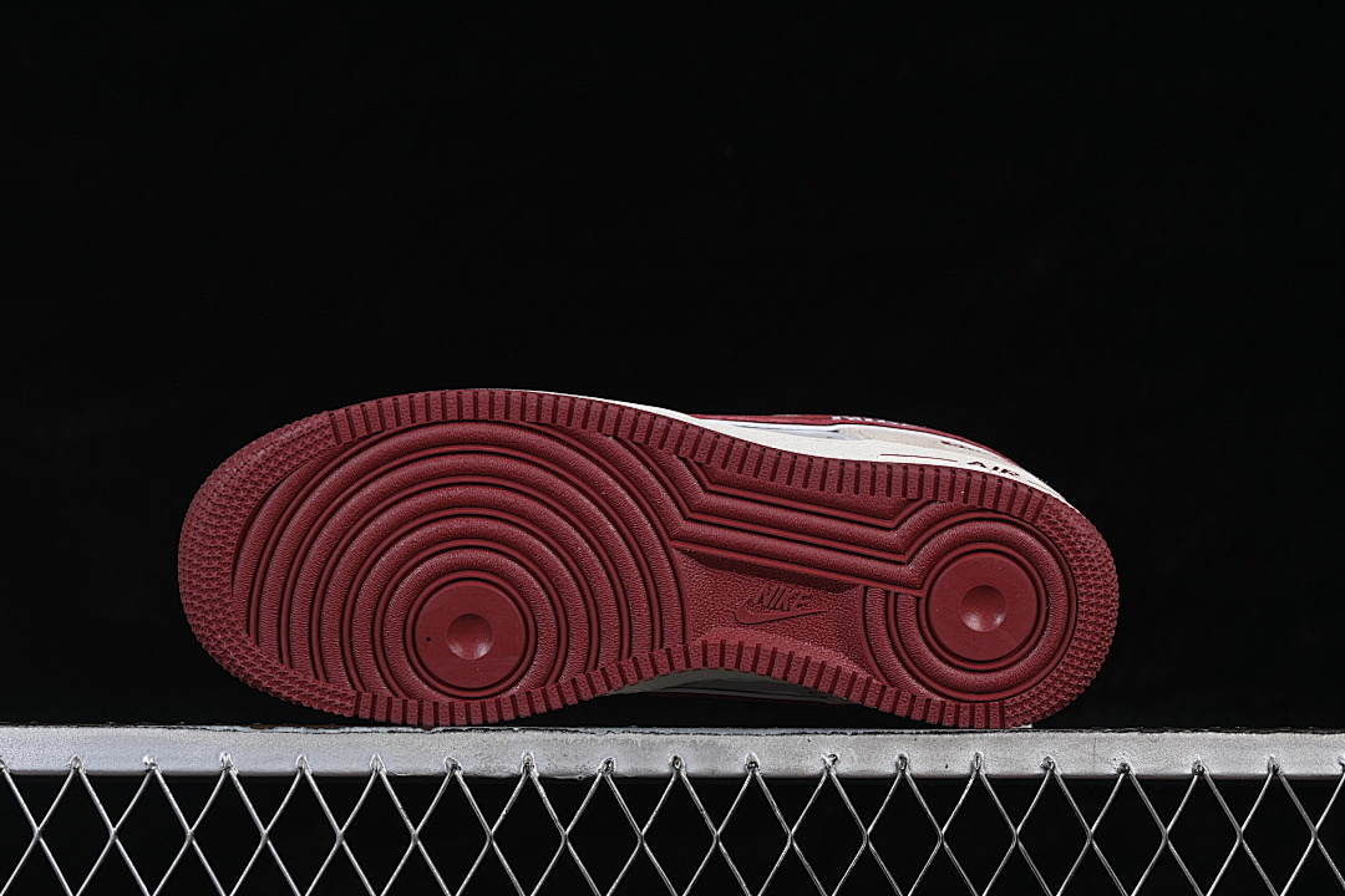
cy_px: 448
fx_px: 2802
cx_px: 672
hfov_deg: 27.0
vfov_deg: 18.2
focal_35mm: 75
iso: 160
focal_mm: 50
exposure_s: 1/80
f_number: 8
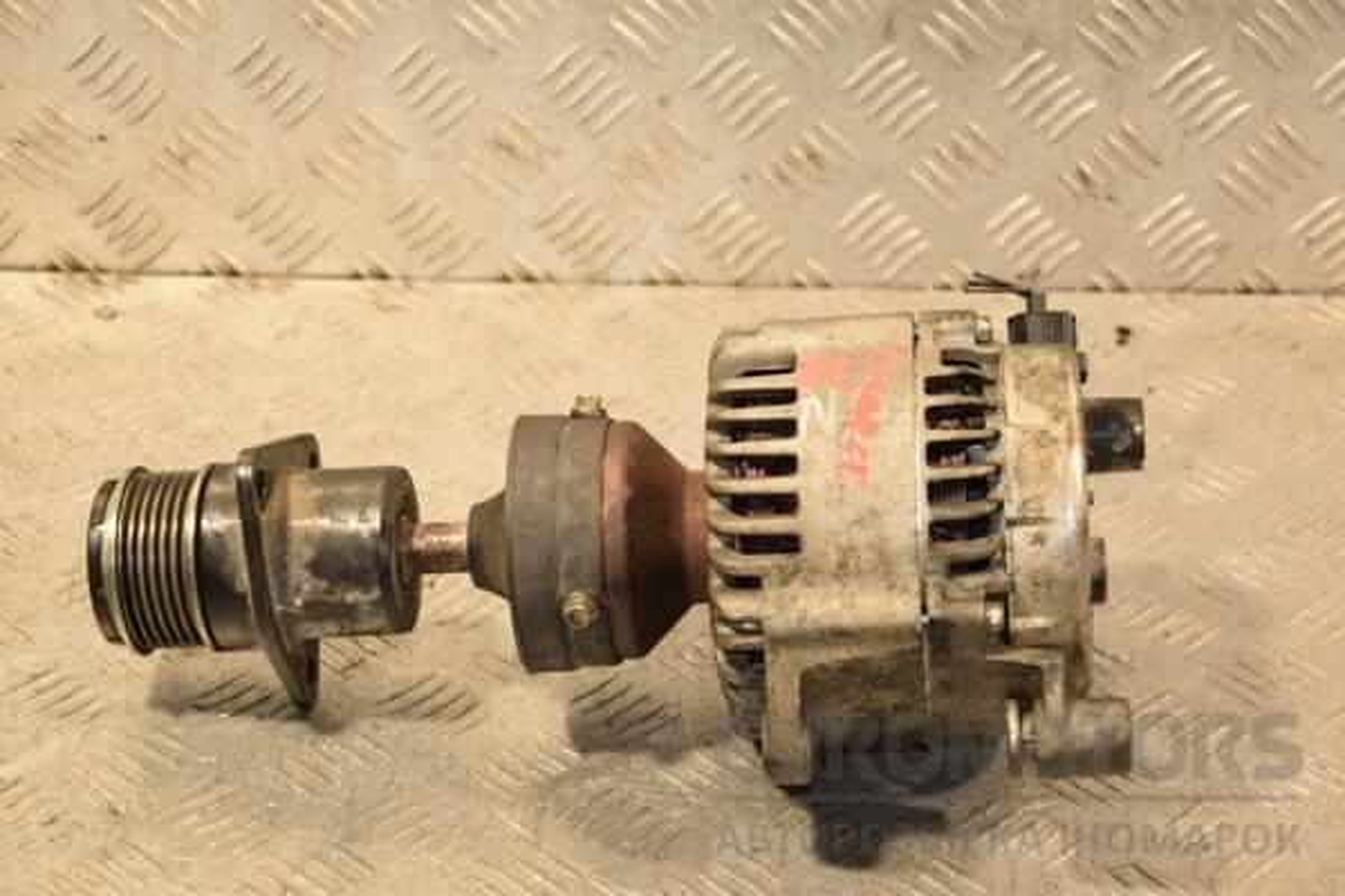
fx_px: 2914
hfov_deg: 26.0
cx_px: 672
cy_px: 448
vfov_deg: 17.5
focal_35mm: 78
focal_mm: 52
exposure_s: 1/125
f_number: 5
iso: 800
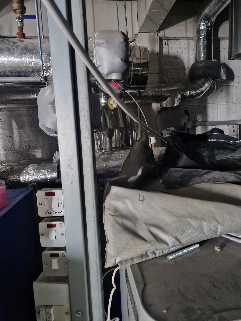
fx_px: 213
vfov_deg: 73.9
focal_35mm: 23
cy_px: 160
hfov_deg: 58.9
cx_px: 120
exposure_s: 1/50
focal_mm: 5.4
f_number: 1.8
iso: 640
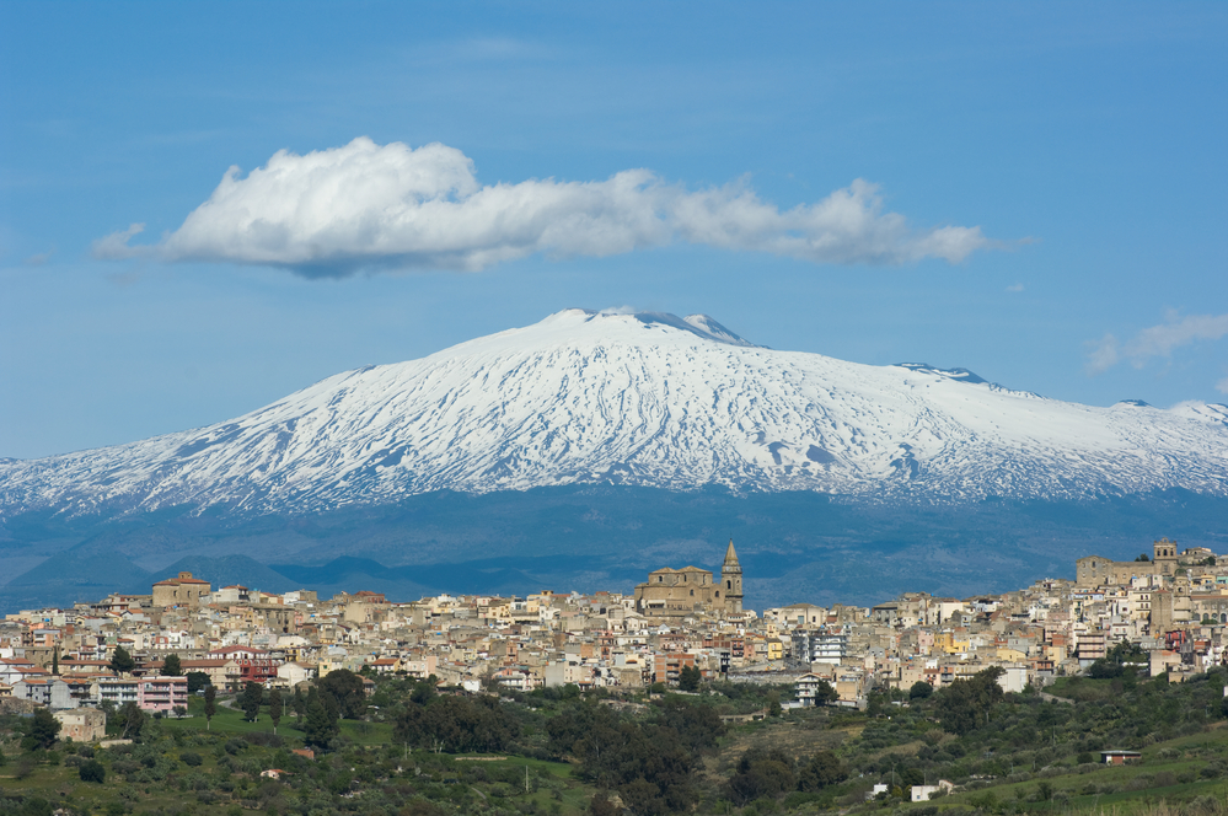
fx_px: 5265
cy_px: 408
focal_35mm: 154
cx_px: 614
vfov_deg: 8.9
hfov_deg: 13.3
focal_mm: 103
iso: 100
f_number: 9
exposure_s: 1/640
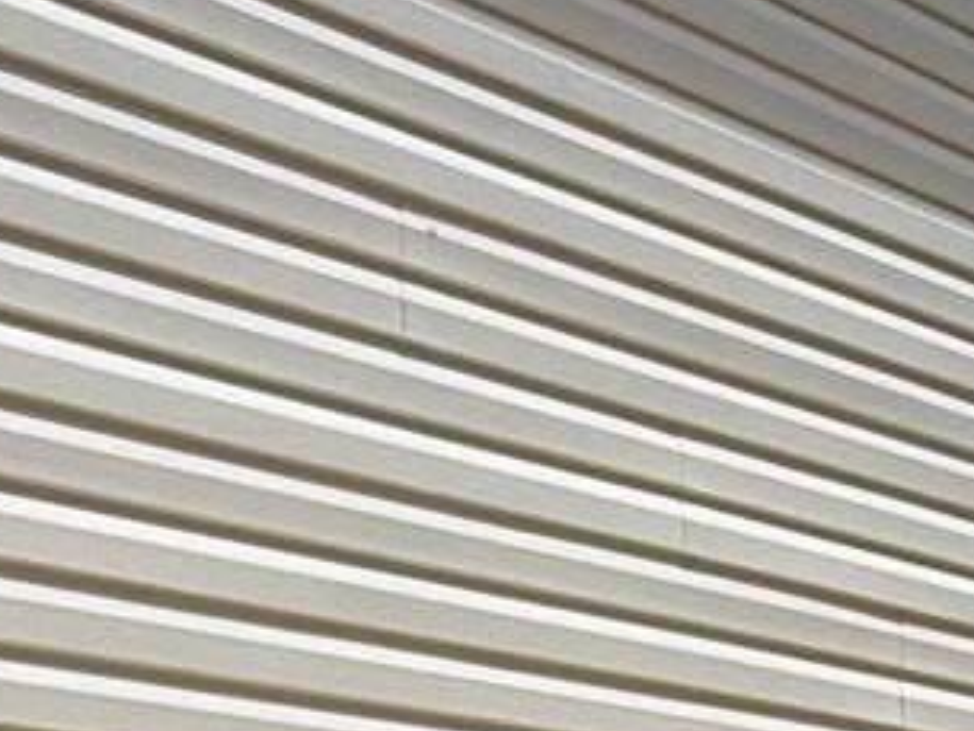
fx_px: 2646
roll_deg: -0.3
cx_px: 514
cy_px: 1328
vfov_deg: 13.9
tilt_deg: -2.2
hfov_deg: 20.9
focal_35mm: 94
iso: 50
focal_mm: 2.22
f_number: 2.2
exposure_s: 1/3460
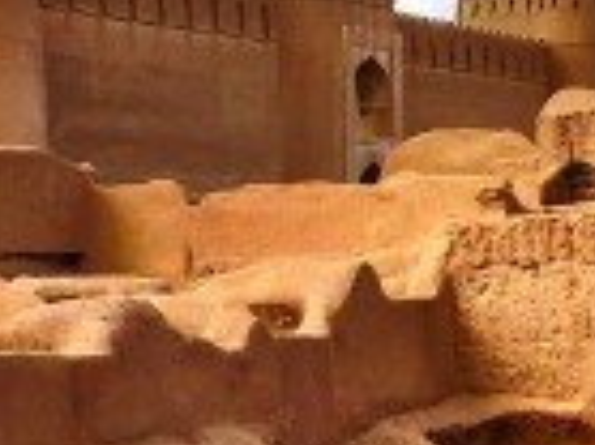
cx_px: 407
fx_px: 2181
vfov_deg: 11.7
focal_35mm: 127
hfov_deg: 15.5
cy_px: 214
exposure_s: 1/3846
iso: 25
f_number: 2.2
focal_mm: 4.15
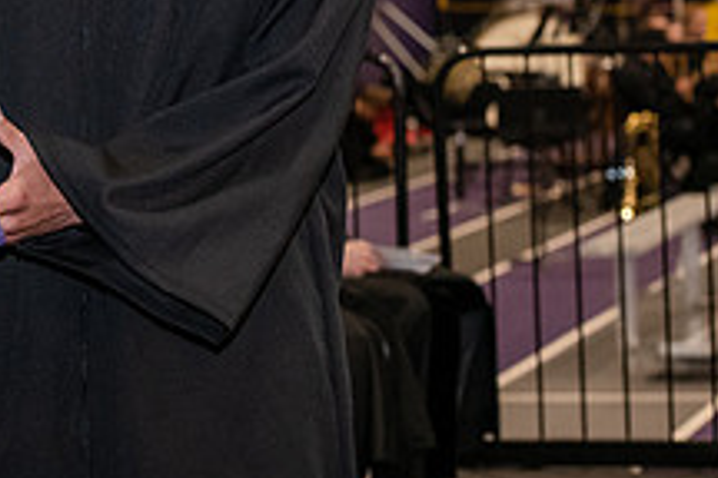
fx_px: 3749
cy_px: -131
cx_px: -223
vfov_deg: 7.2
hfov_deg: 10.7
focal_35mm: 188
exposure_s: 1/200
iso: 2500
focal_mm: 70
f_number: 5
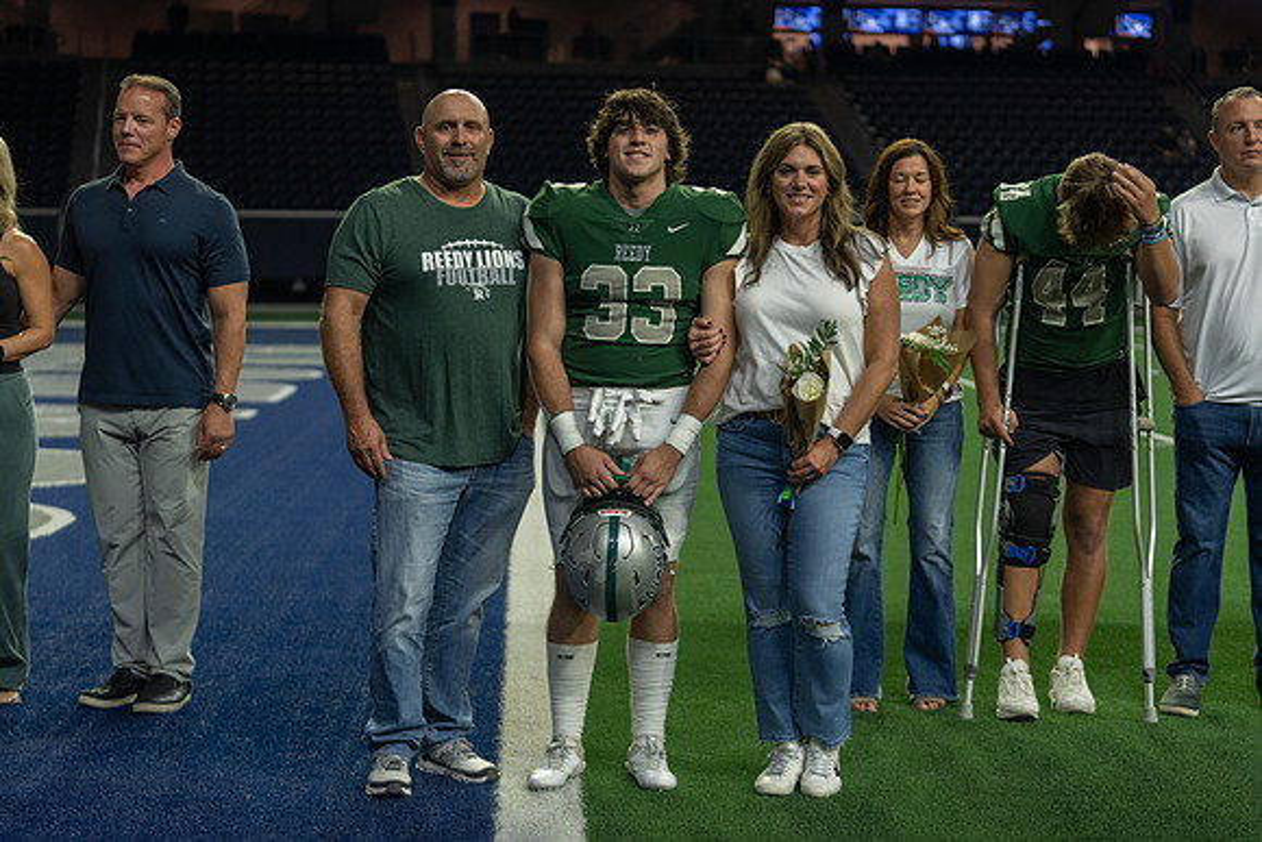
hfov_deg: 27.7
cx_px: 631
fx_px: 2564
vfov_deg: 18.7
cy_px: 421
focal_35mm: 73
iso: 1000
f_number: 2.8
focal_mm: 70
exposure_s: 1/320
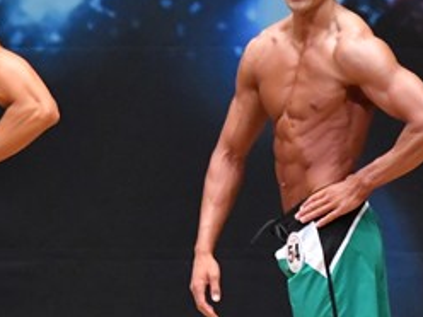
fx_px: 9348
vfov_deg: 1.9
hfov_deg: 2.6
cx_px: 380
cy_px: 254
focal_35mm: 765
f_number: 5.6
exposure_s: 1/400
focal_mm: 170
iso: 8000
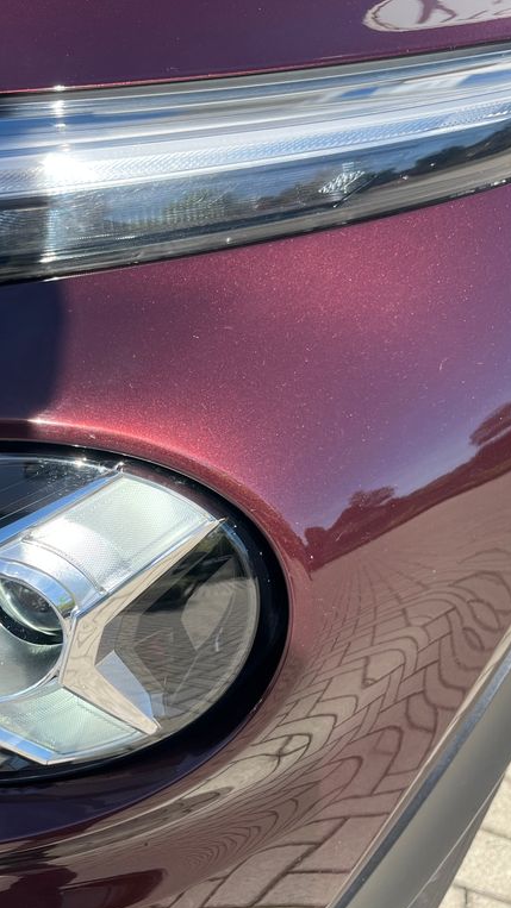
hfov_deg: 30.1
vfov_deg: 52.8
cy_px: 456
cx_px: 75
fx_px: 916
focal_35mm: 38
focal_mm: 5.1
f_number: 1.6
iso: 50
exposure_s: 1/1458
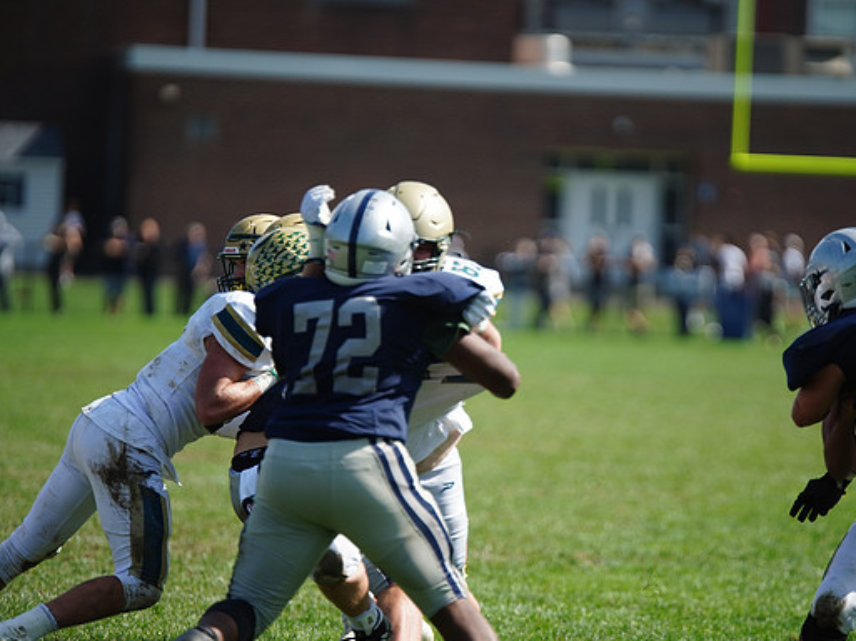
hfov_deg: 7.0
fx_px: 7018
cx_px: 476
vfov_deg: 5.2
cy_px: 321
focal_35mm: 284
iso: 400
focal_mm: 261
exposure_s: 1/4000
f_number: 2.8
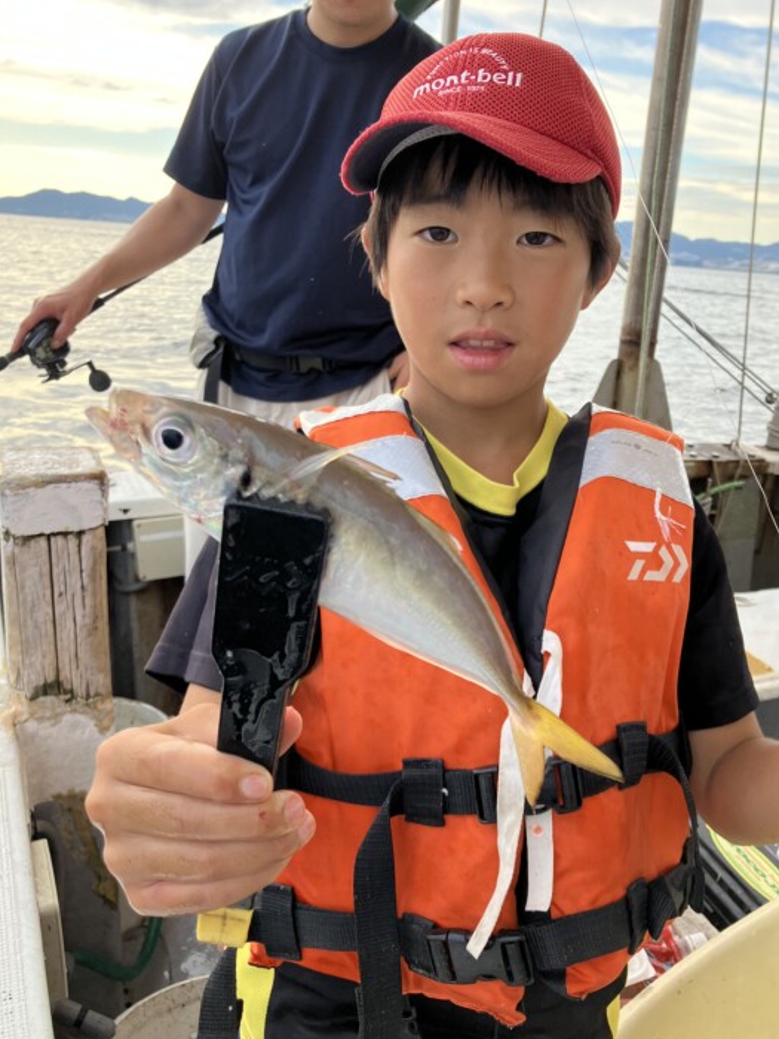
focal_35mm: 32
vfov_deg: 56.8
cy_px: 536
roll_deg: -5.5
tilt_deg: -15.4
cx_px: 395
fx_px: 960
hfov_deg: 44.2
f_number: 1.8
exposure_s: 1/223
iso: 32
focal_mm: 3.99
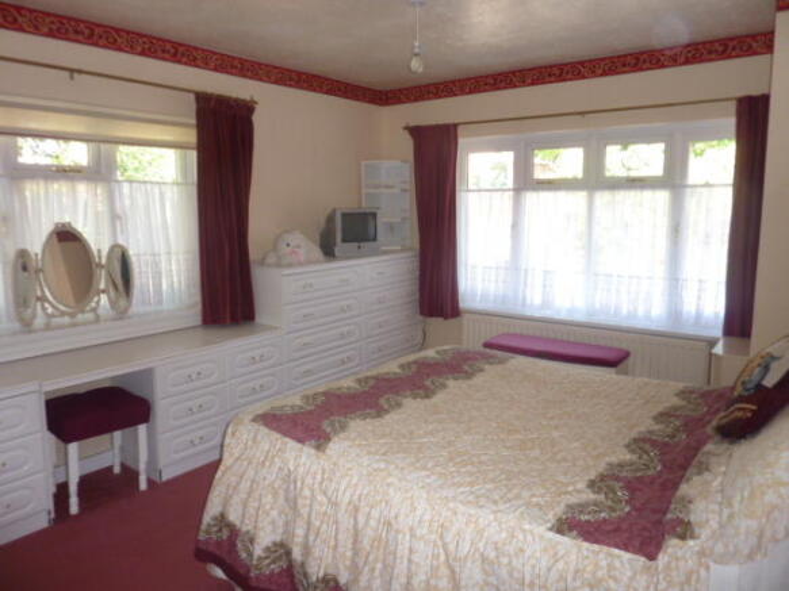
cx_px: 394
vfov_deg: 54.9
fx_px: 570
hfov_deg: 69.4
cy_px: 296
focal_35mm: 25
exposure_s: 1/30
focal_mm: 4.1
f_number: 3.3
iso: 200
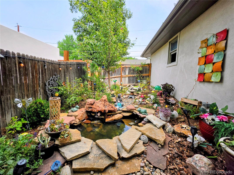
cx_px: 117
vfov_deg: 89.9
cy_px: 88
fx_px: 88
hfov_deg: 106.2
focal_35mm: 13
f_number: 1.9
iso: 32
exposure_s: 1/1167
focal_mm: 2.2
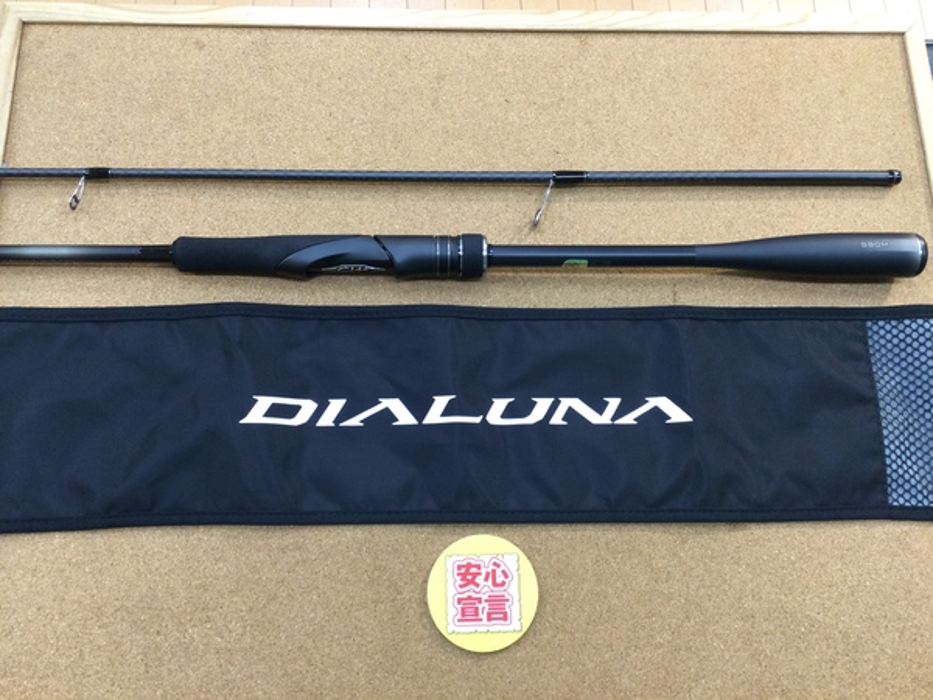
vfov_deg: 45.4
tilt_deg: -74.7
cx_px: 466
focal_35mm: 31
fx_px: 836
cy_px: 350
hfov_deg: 58.4
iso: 64
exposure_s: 1/30
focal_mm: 3.3
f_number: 2.4
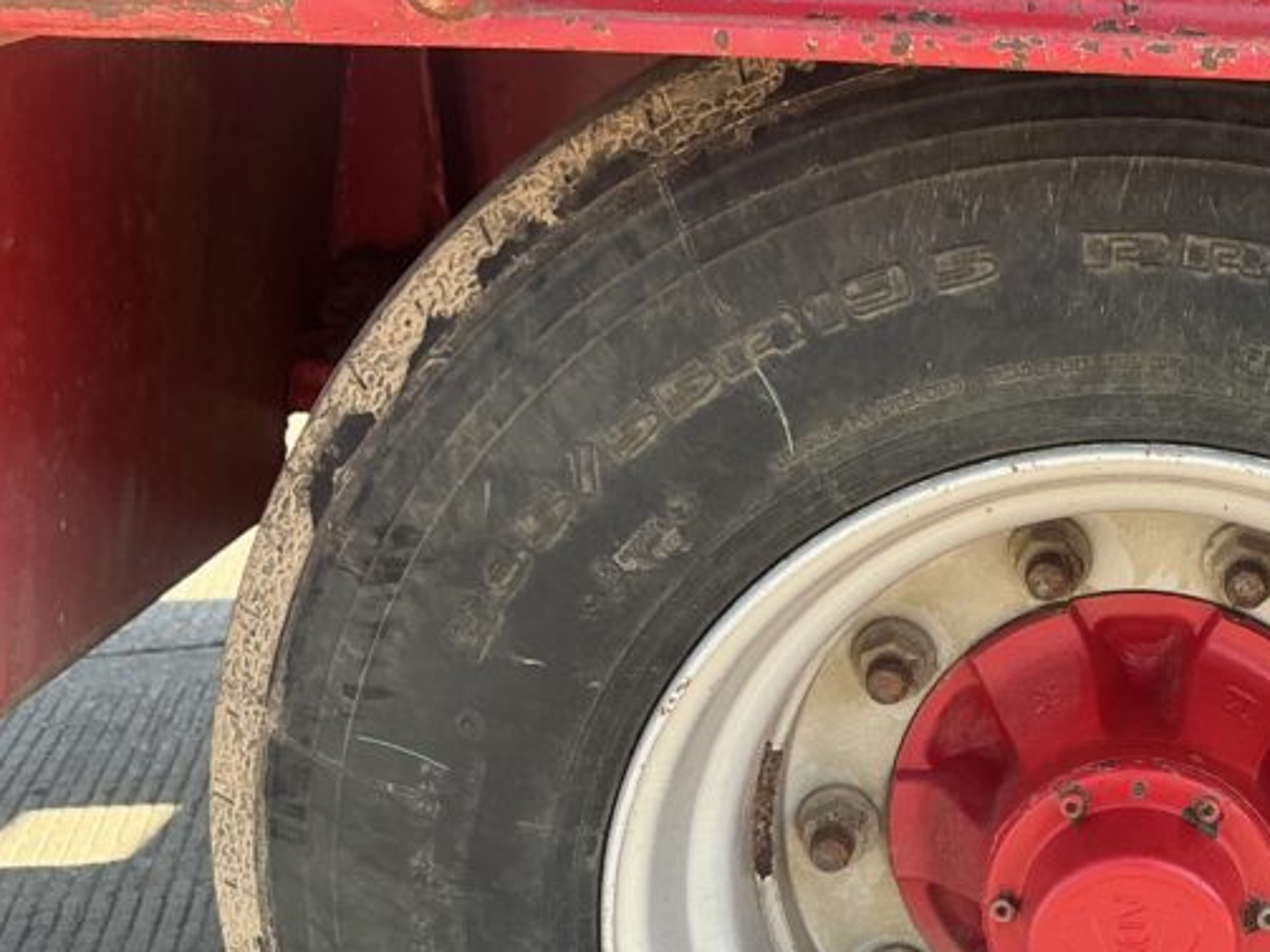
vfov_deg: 24.8
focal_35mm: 57
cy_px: 881
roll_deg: +0.7
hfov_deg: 31.6
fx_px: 2091
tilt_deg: -25.3
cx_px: 1222
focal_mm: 3
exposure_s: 1/127
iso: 20
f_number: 1.8
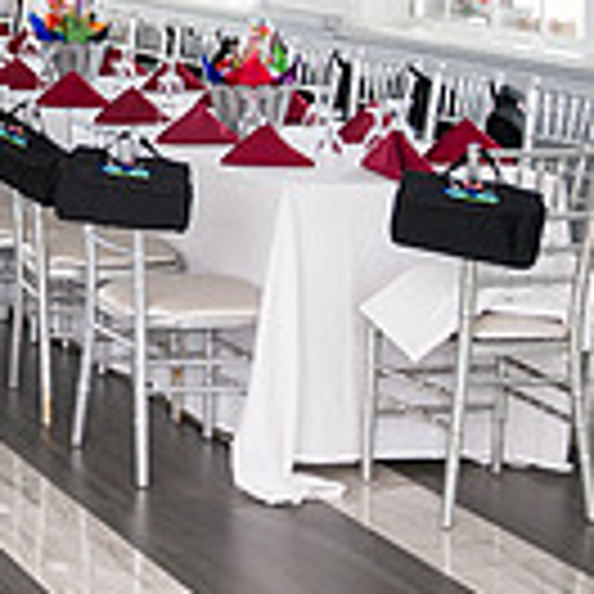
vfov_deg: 15.8
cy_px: -14
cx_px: -392
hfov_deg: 14.6
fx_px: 2097
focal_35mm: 108
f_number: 3.2
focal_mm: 29
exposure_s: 1/200
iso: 200
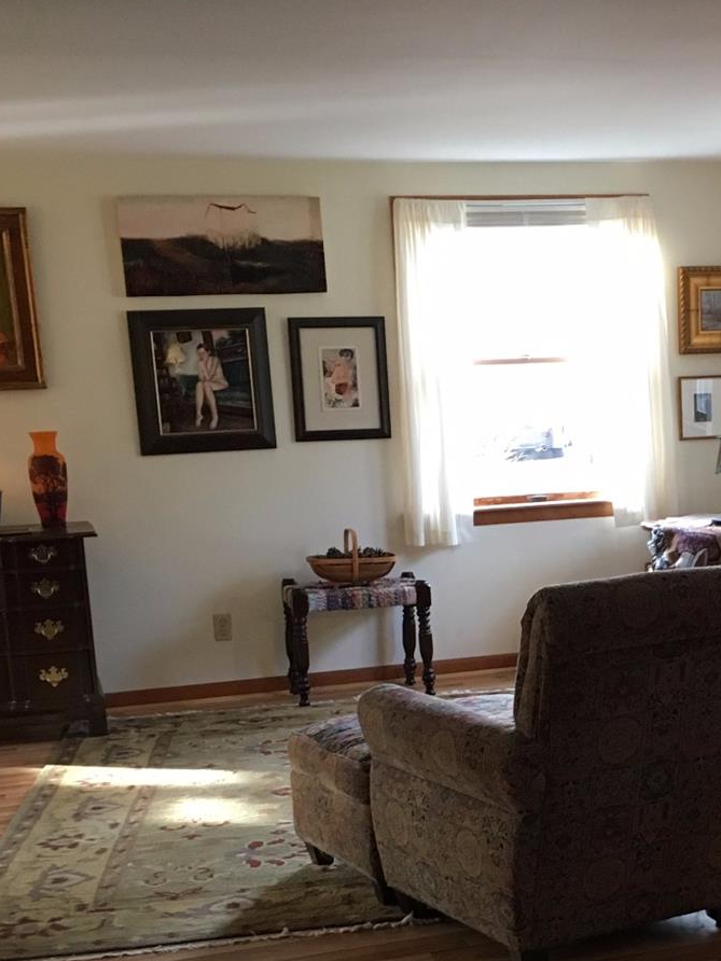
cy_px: 685
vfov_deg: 29.5
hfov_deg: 21.8
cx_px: 712
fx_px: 1805
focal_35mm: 65
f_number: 2.2
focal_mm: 4.15
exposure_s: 1/30
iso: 125
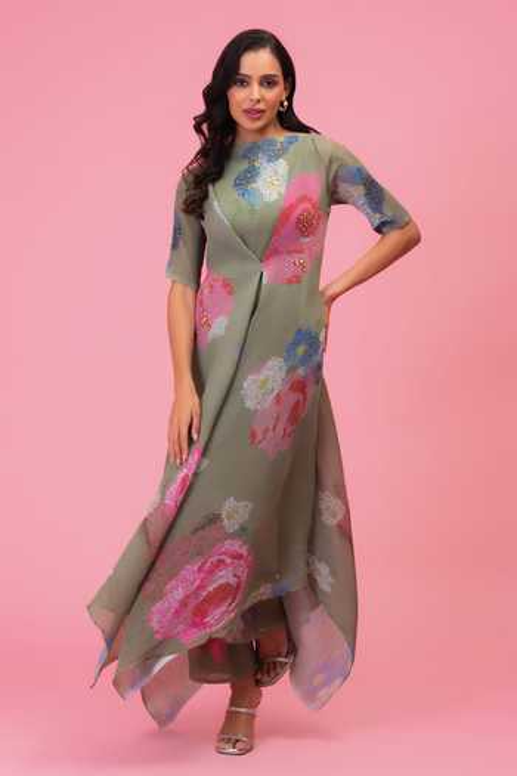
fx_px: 1508
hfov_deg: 19.5
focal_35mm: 70
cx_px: 258
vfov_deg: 28.8
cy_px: 388
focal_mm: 70
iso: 250
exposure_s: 1/125
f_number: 9
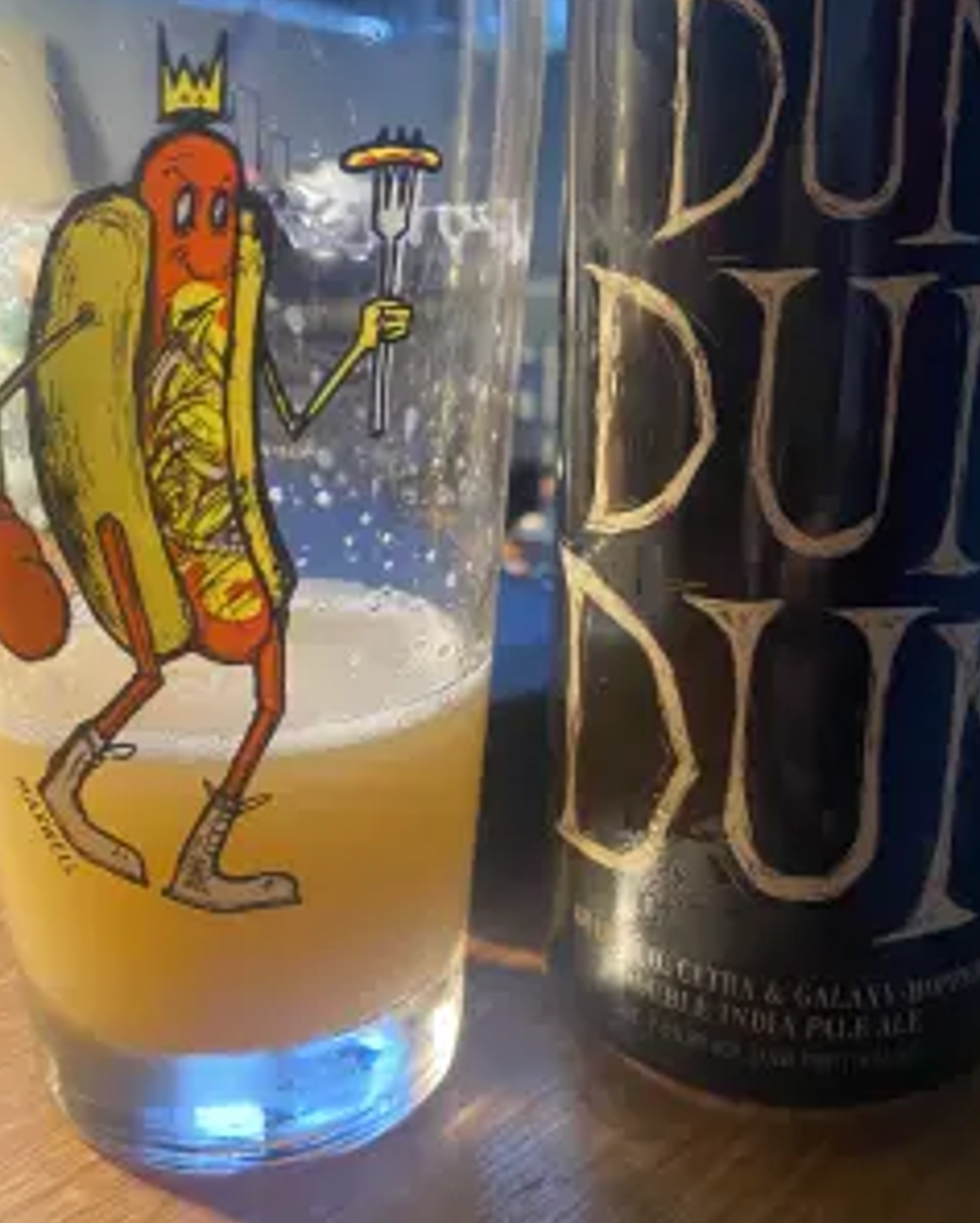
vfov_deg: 54.2
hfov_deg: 44.6
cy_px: 645
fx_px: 1196
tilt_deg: -17.2
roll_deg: -1.1
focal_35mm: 33
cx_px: 500
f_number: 1.8
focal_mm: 4.25
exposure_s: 1/56
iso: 500
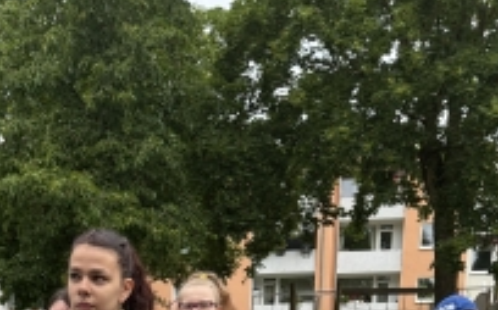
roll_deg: +0.7
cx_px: 144
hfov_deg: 33.6
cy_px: 566
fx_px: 813
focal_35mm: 60
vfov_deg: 17.4
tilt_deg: -13.9
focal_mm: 6.76
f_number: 1.78
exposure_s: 1/840
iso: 80
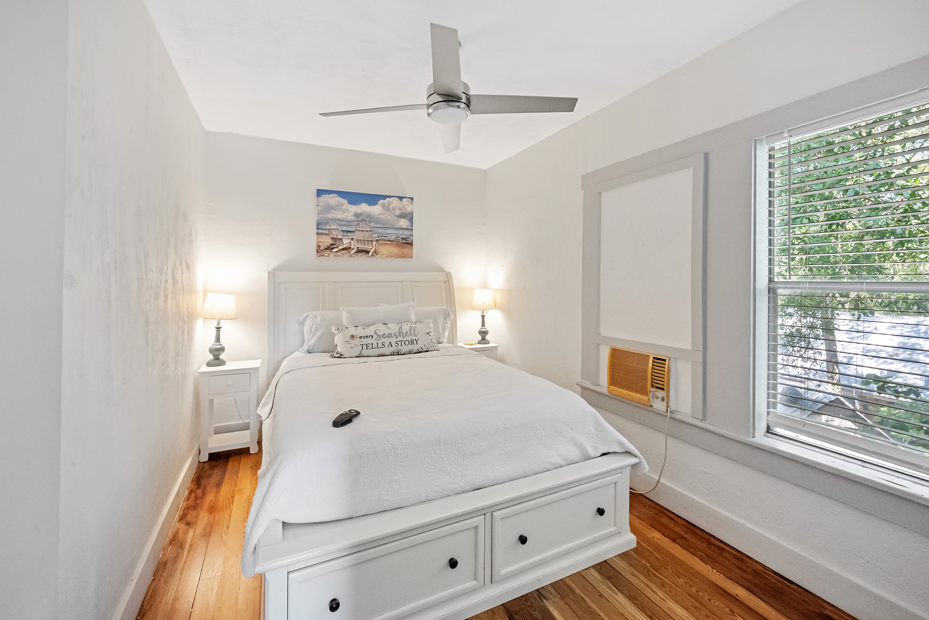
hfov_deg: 104.2
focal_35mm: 14
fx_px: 361
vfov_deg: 81.3
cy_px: 310
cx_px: 464
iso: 12800
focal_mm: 14
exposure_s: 1/20
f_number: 16
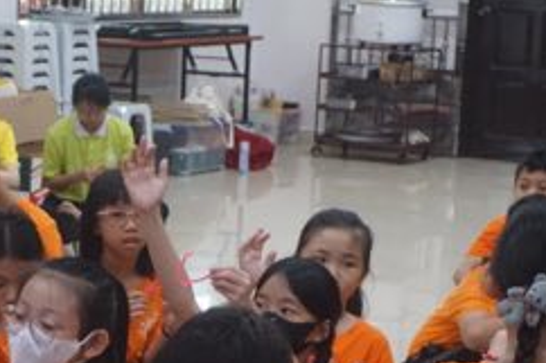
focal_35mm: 113
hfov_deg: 17.9
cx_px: 90
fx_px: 1713
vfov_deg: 12.0
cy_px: 358
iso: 3200
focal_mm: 38
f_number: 5.6
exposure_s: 1/100
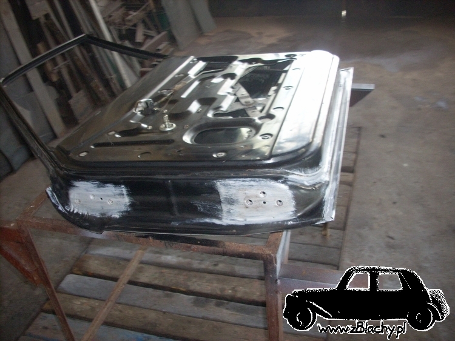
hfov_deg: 50.1
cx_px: 228
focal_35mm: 37
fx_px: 486
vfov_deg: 38.7
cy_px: 170
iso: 200
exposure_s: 1/30
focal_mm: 6.2
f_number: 2.8
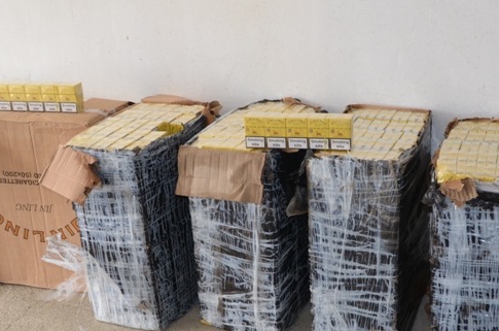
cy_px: 213
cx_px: 302
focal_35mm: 57
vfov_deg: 23.6
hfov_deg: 35.0
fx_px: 788
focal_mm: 18
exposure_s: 1/100
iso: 400
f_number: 3.5
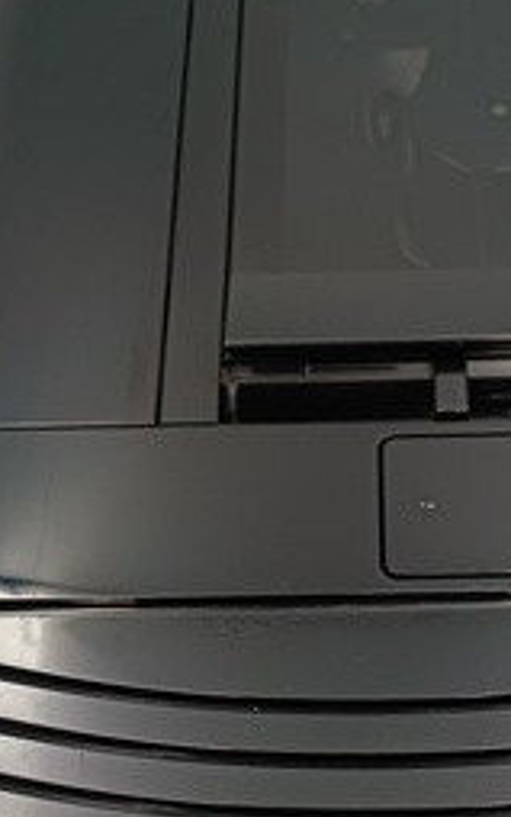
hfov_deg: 20.0
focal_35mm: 65
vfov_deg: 31.1
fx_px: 1447
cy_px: 589
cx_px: 325
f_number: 1.8
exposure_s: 1/108
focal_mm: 4.81
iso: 142
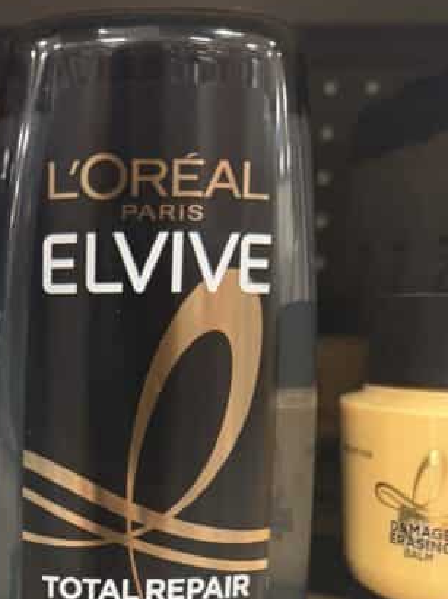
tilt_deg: -20.1
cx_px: 7
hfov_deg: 23.4
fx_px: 1036
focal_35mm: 60
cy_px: 684
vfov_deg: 28.7
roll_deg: +1.3
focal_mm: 6.76
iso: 160
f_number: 1.78
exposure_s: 1/60
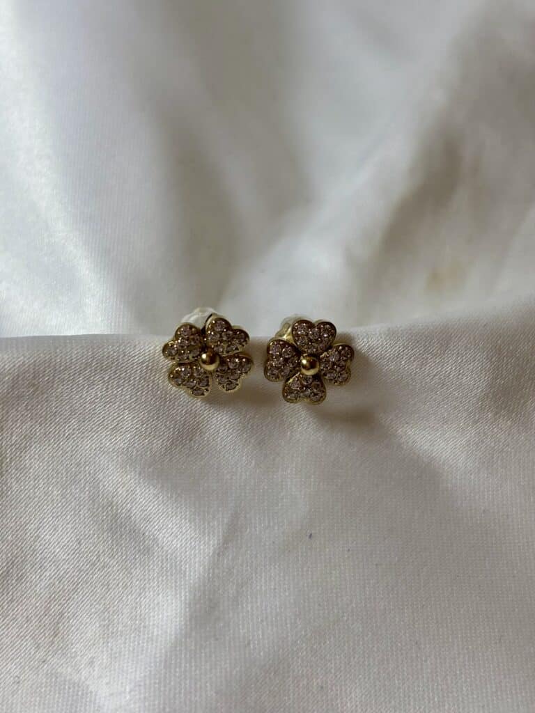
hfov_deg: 28.0
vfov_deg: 36.8
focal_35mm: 52
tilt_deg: -52.6
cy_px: 356
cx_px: 268
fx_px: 1072
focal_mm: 5.96
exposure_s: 1/193
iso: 32
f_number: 1.6
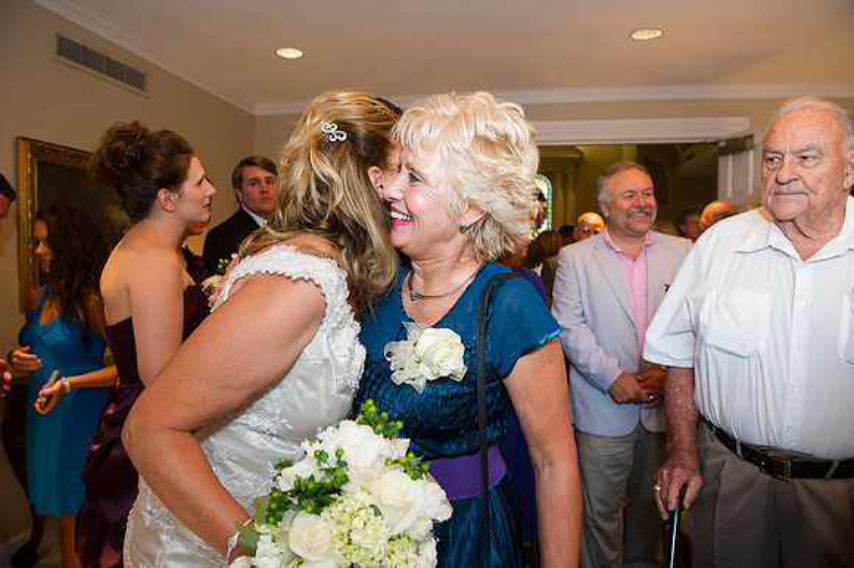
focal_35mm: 24
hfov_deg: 73.8
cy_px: 284
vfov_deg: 53.1
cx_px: 427
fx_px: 569
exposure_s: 1/80
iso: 1600
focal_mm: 24
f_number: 4
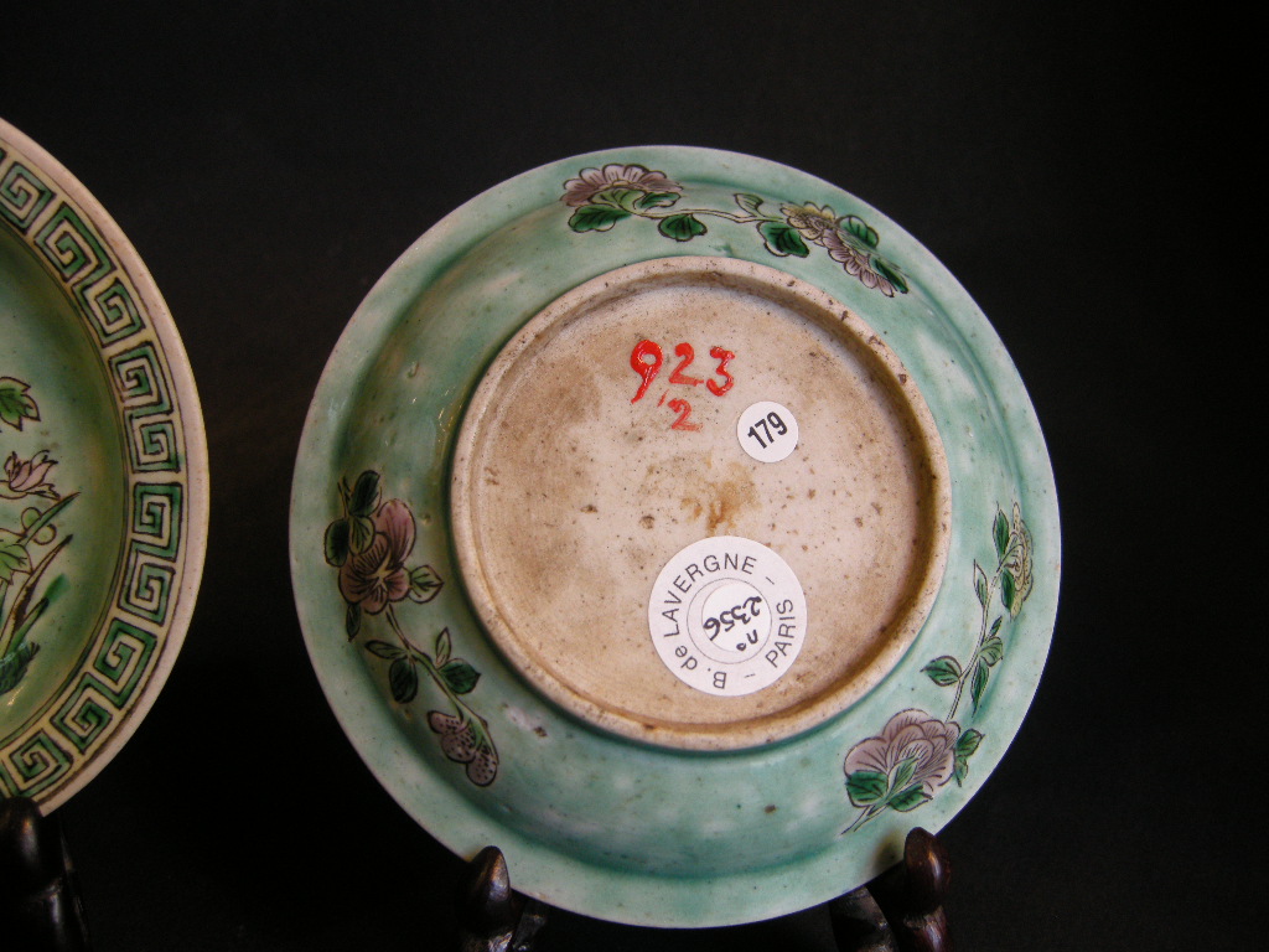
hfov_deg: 52.6
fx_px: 1283
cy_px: 476
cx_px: 634
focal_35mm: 35
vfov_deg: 40.7
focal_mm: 7.5
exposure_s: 1/59.7
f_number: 2.7
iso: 152
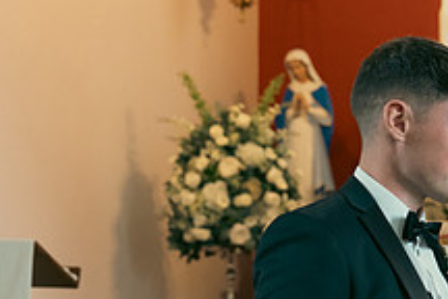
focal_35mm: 121
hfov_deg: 16.4
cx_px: 508
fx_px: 1506
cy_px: 333
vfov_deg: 11.2
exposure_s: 1/200
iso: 2500
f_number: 3.5
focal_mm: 45
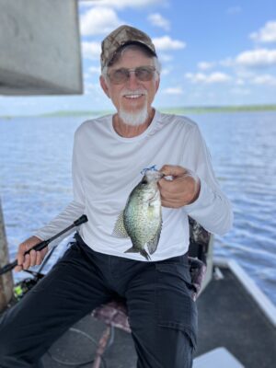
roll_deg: +0.0
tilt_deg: -11.3
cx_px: 138
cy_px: 184
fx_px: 298
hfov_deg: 49.7
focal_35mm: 28
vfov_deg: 63.4
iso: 32
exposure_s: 1/458
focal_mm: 3.99
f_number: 1.8
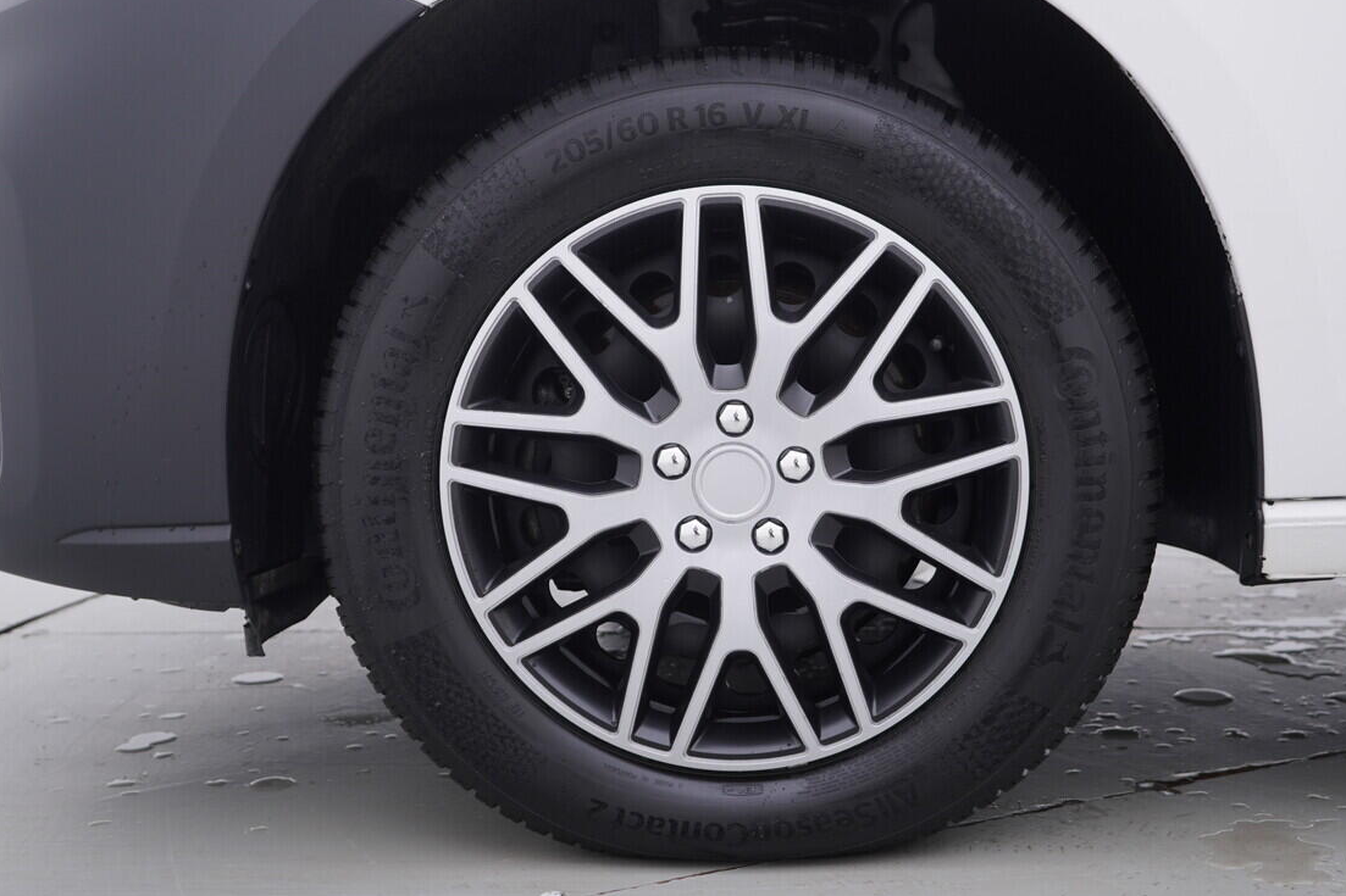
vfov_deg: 28.6
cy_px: 422
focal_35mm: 47
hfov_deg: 41.8
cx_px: 757
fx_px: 1757
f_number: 3.5
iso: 125
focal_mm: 24
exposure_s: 1/60
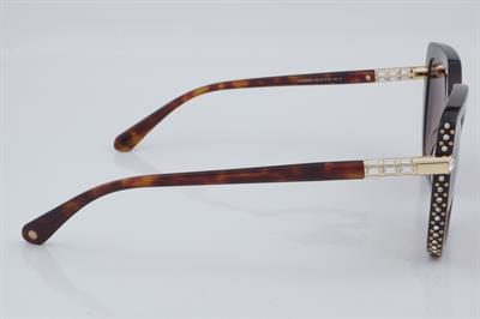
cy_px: 160
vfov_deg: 18.2
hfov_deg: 27.0
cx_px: 240
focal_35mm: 75
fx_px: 999
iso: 100
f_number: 32
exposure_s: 1/4
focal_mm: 50
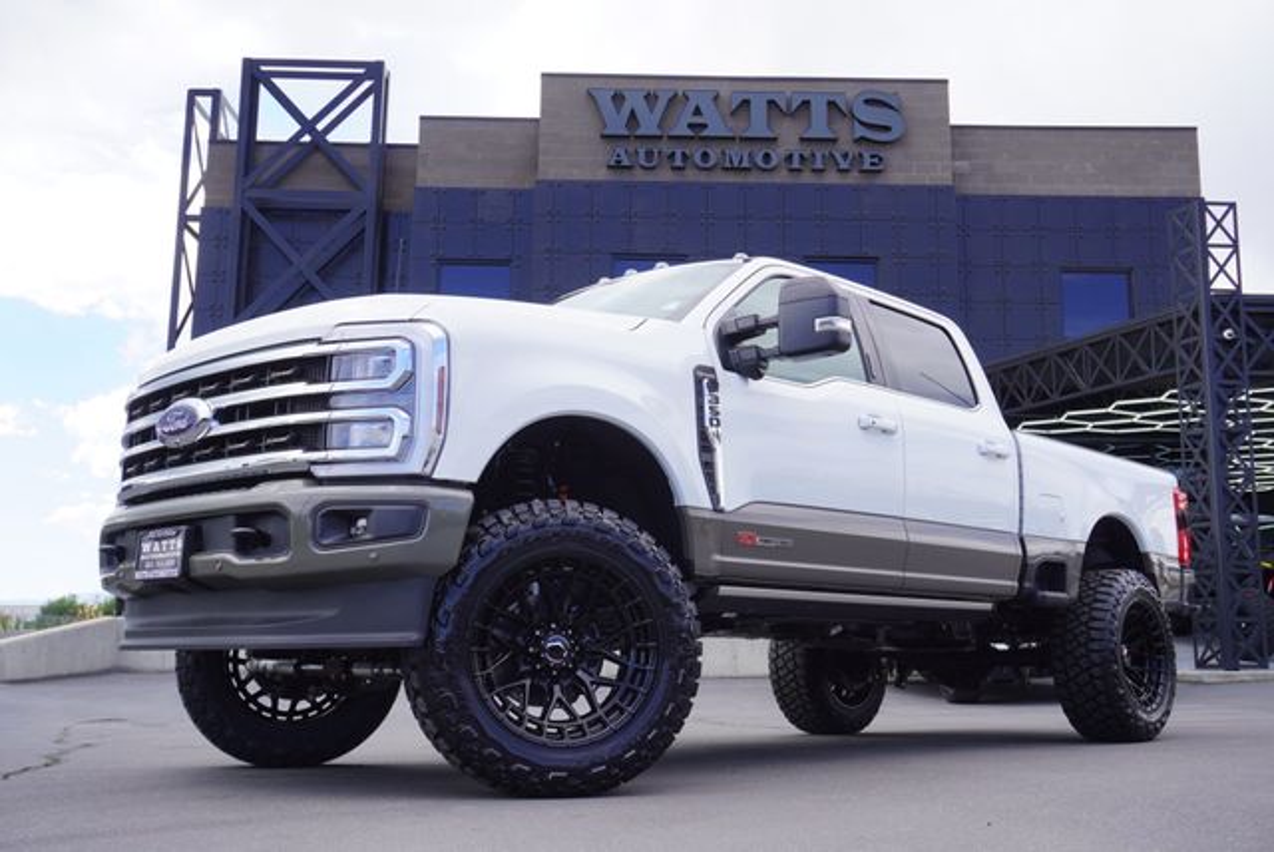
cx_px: 637
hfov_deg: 51.2
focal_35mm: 38
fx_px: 1328
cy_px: 426
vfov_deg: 35.6
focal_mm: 25
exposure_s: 1/160
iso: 100
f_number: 6.3
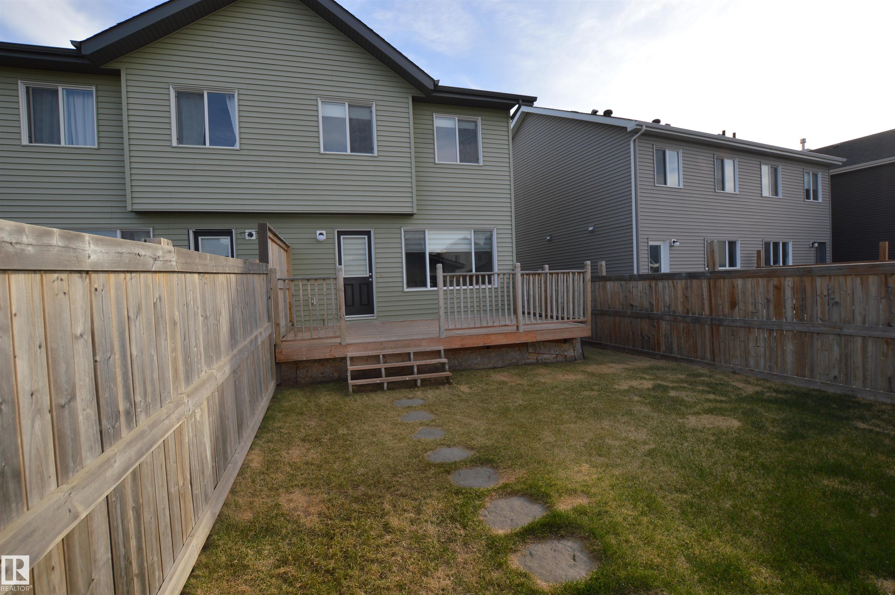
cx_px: 448
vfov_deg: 77.2
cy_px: 298
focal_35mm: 15
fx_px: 373
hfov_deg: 100.4
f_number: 7.1
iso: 100
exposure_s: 1/200
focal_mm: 10
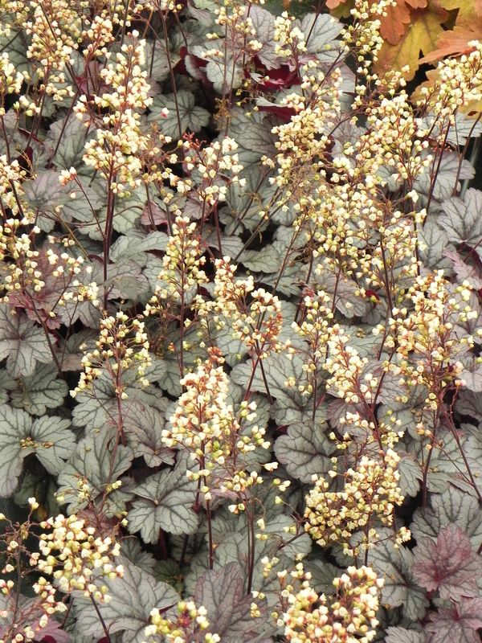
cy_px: 322
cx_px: 241
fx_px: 1949
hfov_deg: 14.1
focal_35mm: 105
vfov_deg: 18.7
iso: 160
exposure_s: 1/50
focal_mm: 18.8
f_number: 4.5
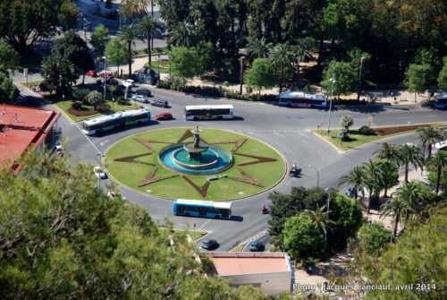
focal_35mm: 105
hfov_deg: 19.4
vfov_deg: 13.1
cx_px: 224
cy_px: 150
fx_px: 1306
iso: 180
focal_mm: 70
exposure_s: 1/500
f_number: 5.6
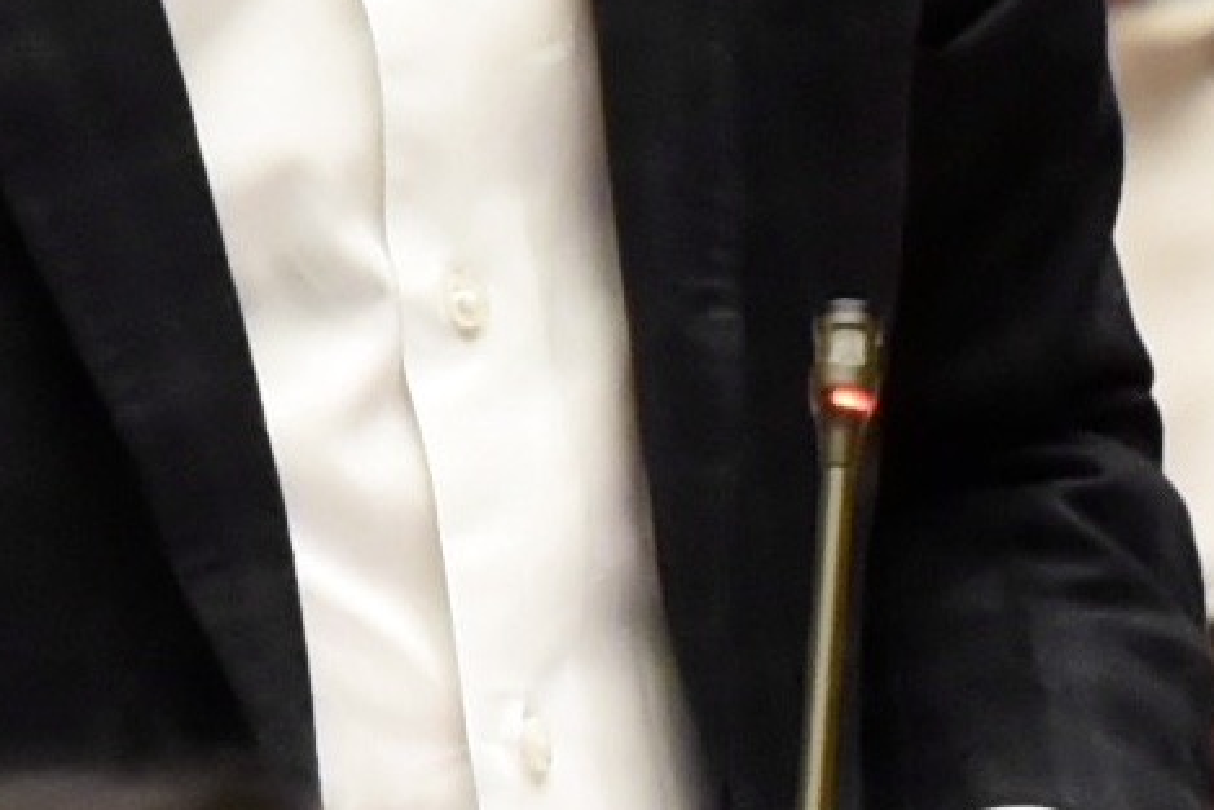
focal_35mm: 1463
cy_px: -982
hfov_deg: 1.4
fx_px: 49348
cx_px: 601
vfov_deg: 0.9
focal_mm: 200
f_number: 5
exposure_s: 1/160
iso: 3200
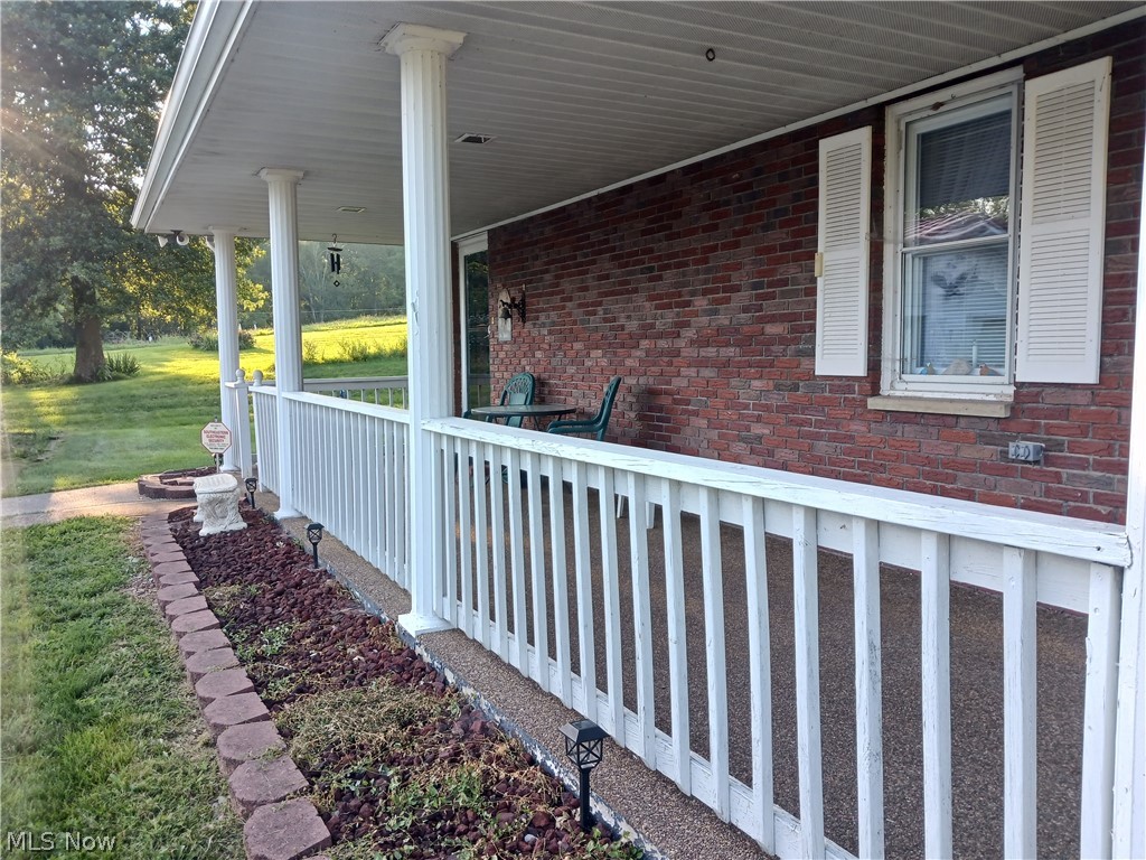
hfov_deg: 65.3
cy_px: 430
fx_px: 894
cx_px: 573
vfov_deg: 51.4
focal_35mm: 27
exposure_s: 1/60
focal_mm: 4
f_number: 1.8
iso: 50
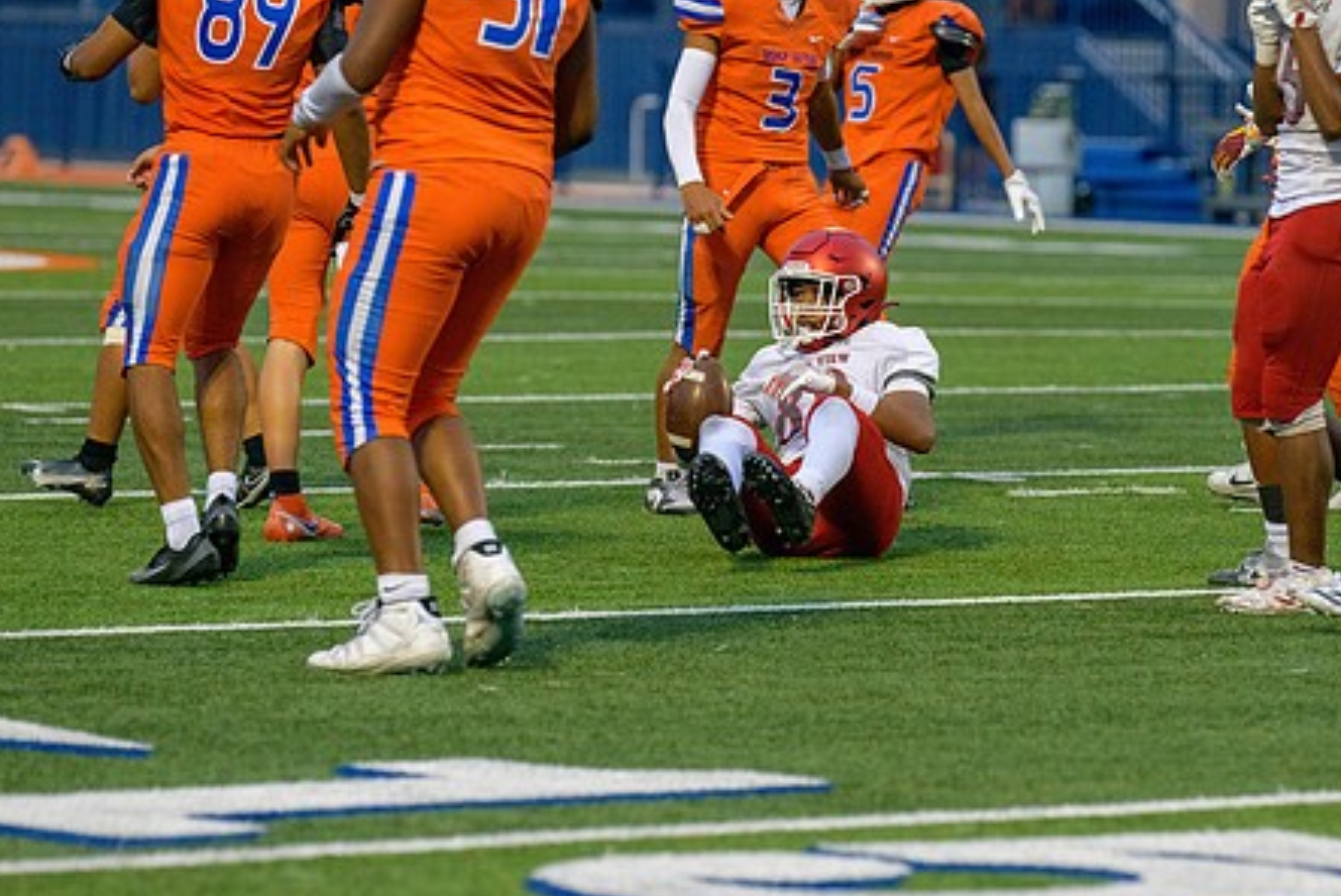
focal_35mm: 275
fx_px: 10250
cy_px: 440
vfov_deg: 5.0
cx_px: 808
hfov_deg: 7.5
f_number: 3.5
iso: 2200
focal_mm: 210
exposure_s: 1/2000
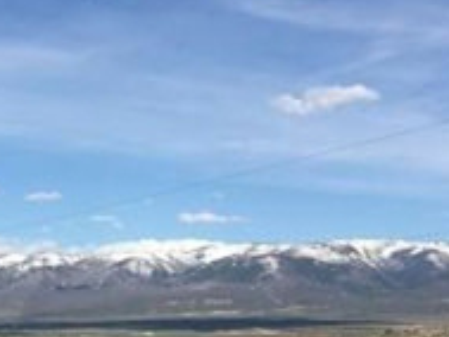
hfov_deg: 19.8
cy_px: 384
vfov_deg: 14.7
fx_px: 1272
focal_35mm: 98
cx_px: 100
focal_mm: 4.15
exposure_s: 1/2653
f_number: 2.2
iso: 25
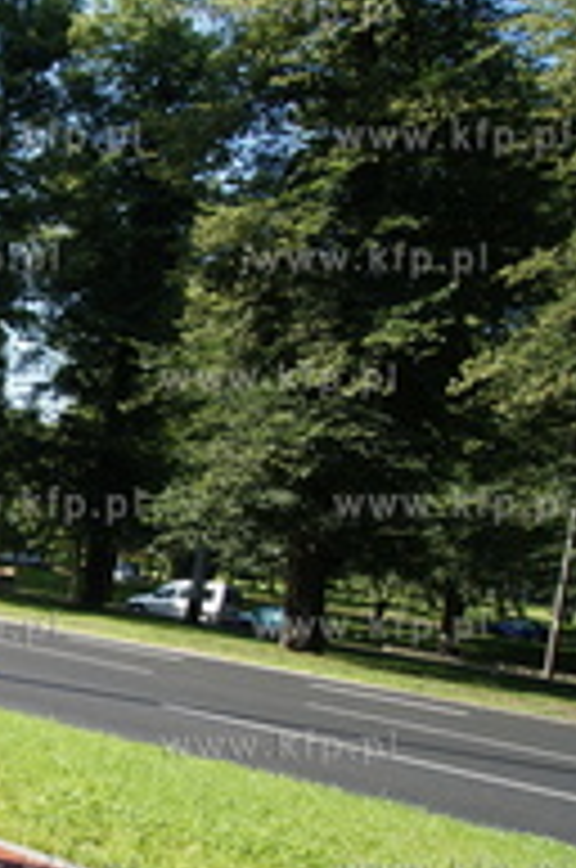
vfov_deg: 37.2
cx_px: -248
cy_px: 567
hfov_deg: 21.8
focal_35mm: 53
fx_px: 1277
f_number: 6.3
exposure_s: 1/320
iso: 200
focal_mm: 17
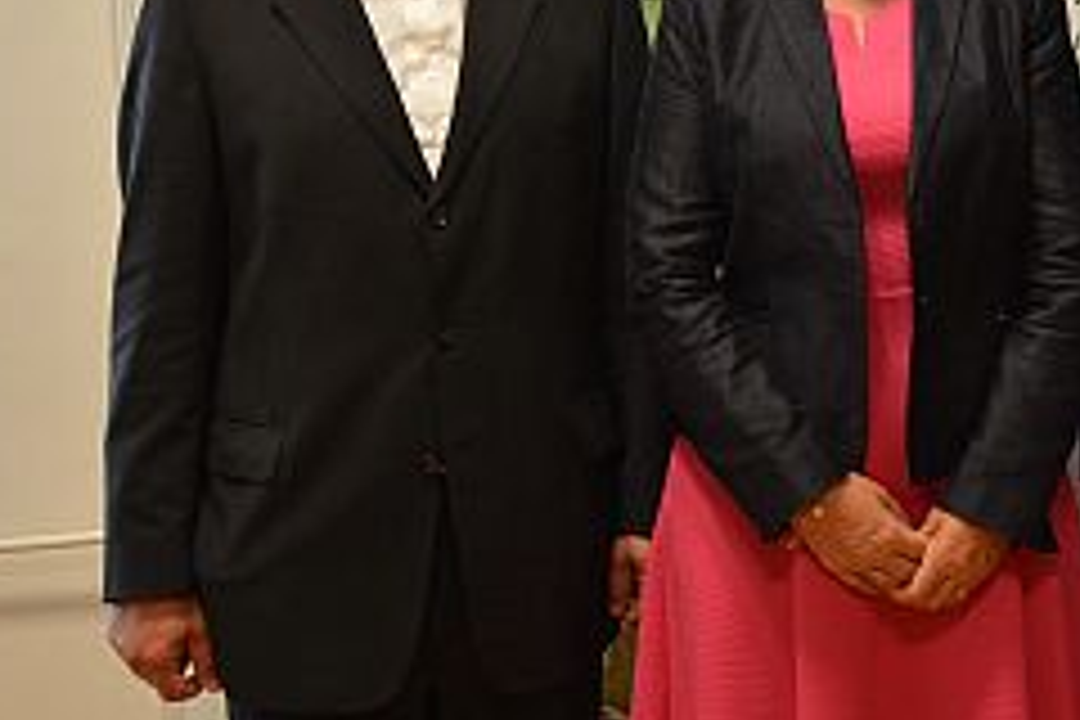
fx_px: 2430
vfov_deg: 16.6
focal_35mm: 81
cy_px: 68
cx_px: 1053
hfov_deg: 24.1
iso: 720
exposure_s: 1/60
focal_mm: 22
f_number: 4
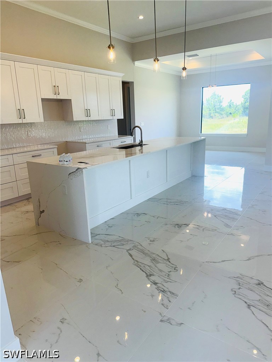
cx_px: 136
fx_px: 251
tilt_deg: -14.0
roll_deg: +1.7
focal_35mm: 24
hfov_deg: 56.8
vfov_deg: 71.6
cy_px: 181
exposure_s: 1/461
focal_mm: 6.76
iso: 80
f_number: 1.78
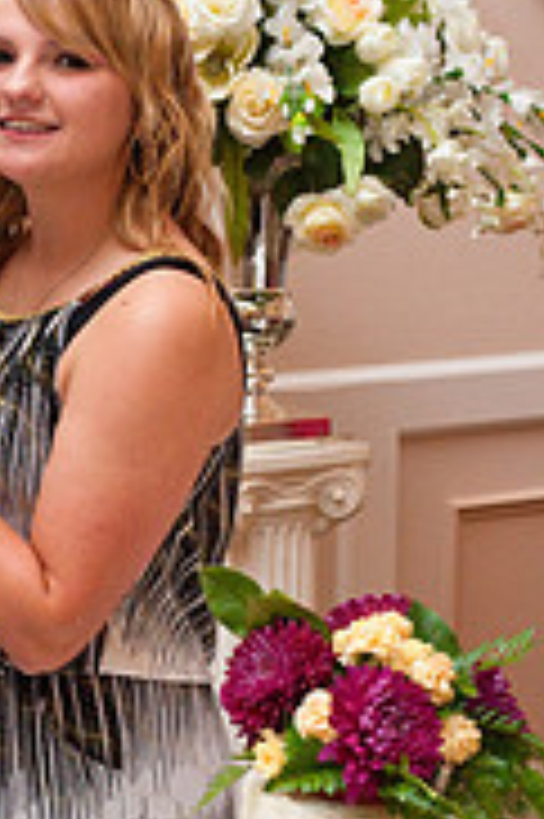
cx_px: 38
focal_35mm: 111
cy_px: 441
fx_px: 2521
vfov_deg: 18.4
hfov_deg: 12.2
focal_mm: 45
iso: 3200
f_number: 5.6
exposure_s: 1/160
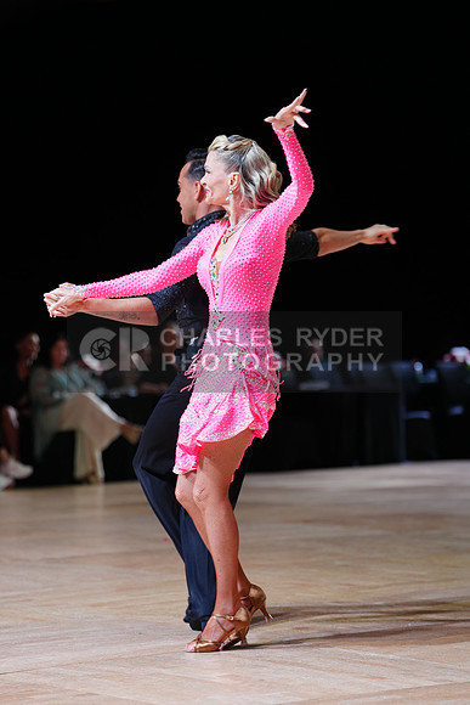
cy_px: 352
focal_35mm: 118
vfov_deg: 17.3
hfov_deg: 11.6
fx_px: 2309
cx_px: 235
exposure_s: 1/400
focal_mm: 118
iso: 640
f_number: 2.8
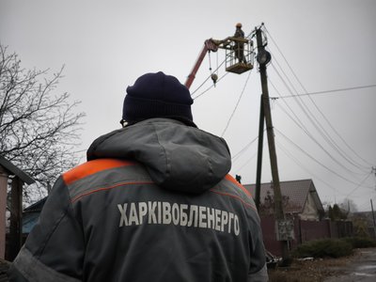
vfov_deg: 29.1
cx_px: 188
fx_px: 543
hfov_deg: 38.2
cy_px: 141
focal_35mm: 50
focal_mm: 7.1
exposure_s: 1/100
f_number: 1.9
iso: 50
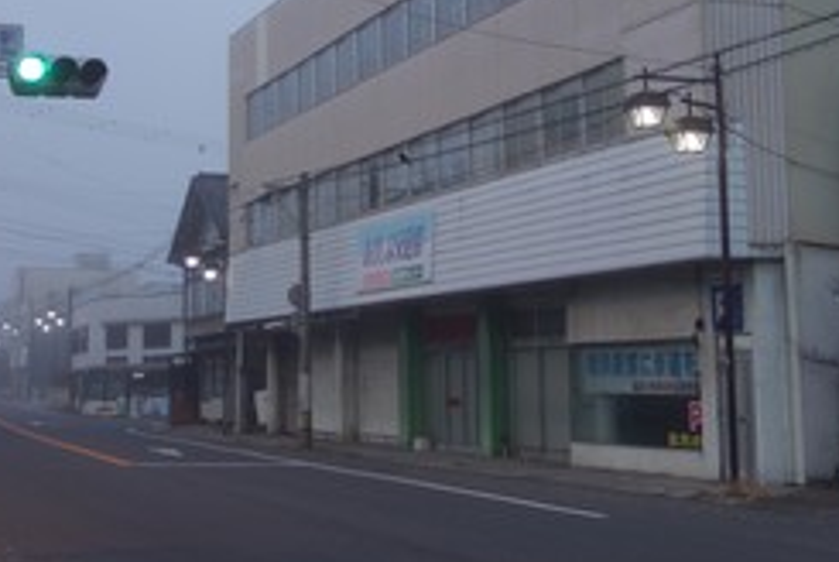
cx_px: 390
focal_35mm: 73
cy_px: 105
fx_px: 1703
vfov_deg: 18.5
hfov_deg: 27.7
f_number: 1.8
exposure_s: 1/50
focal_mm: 10.4
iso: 125
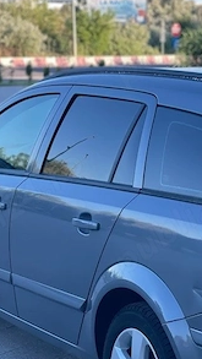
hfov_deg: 10.3
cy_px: 221
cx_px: 242
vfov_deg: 18.4
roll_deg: -0.7
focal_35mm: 116
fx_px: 1104
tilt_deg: -8.8
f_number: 2
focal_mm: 6
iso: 25
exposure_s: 1/122
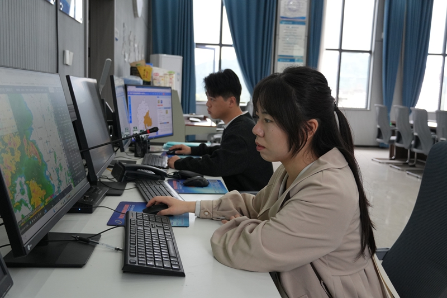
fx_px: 465
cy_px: 149
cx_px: 224
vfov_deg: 35.5
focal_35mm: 38
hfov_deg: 51.3
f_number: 4
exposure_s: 1/160
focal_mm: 25
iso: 1250
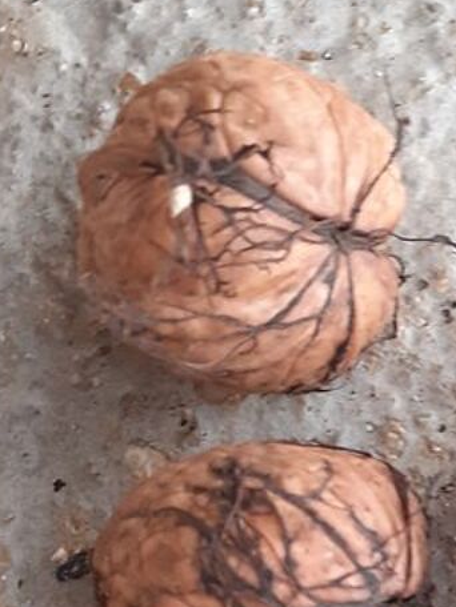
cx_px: 592
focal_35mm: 79
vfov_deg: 22.0
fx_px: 1388
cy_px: 809
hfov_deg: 17.5
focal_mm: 3.6
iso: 100
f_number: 1.9
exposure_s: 1/50
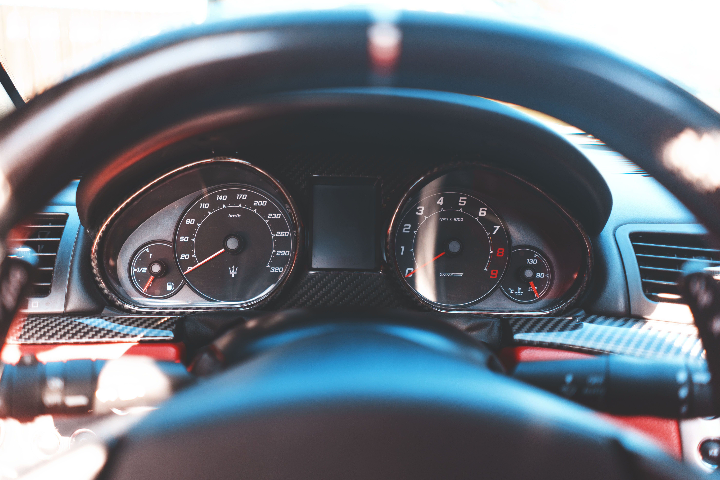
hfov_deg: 61.9
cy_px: 246
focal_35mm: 30
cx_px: 336
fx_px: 600
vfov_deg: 43.6
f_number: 2
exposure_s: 1/100
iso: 100
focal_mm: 28
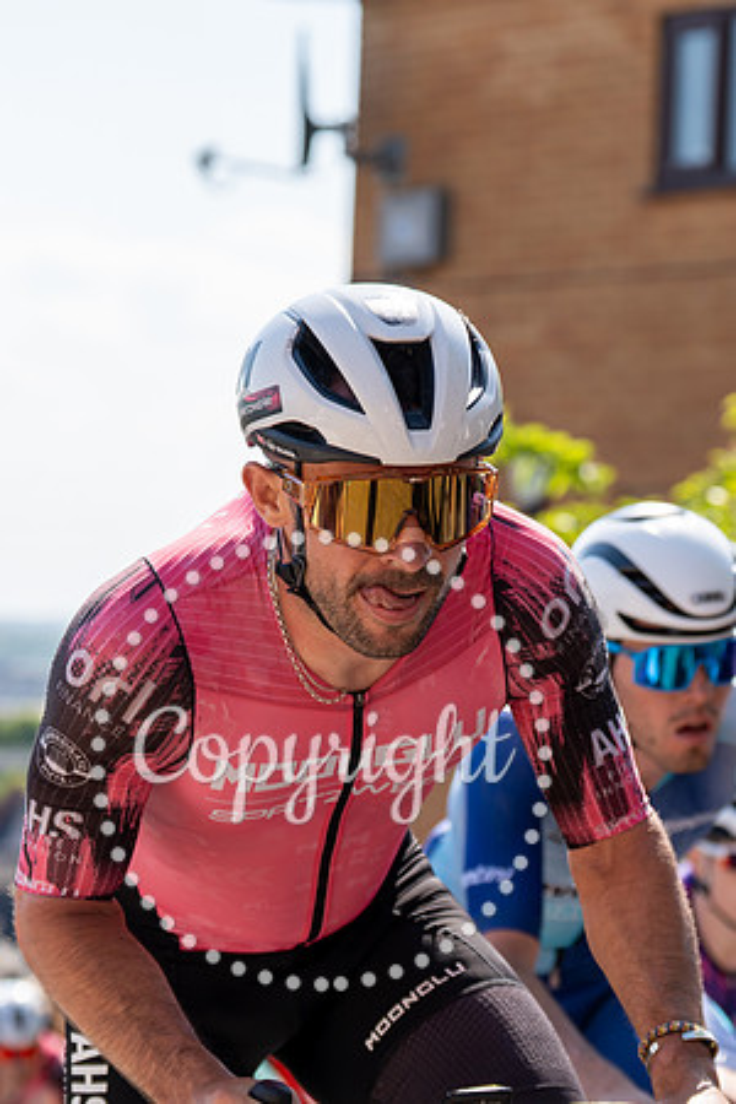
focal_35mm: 125
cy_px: 445
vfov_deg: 16.3
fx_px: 3846
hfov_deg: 10.9
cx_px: 388
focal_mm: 70
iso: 100
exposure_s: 1/1000
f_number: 3.5
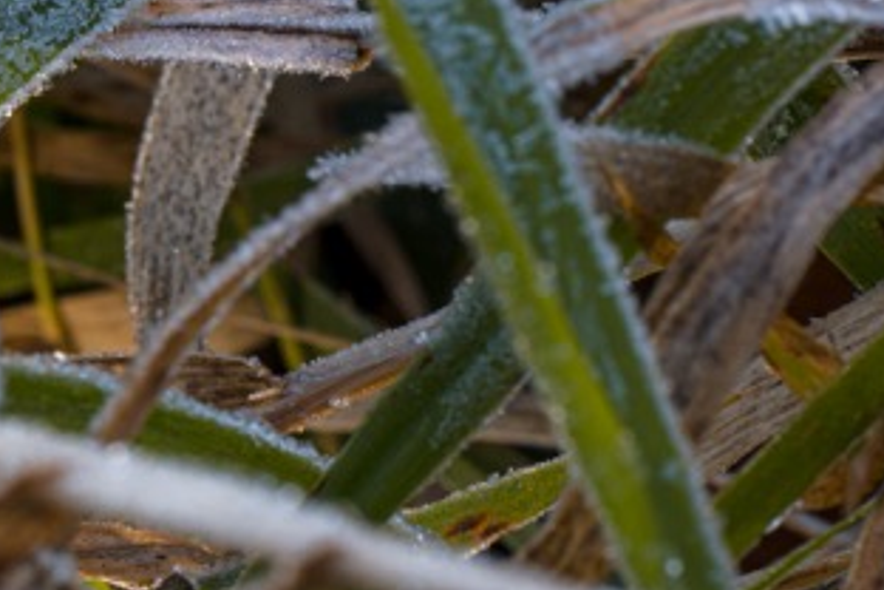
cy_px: -213
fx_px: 7440
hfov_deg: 6.8
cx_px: -51
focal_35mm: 303
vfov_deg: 4.5
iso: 200
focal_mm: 105
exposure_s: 1/25
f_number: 18
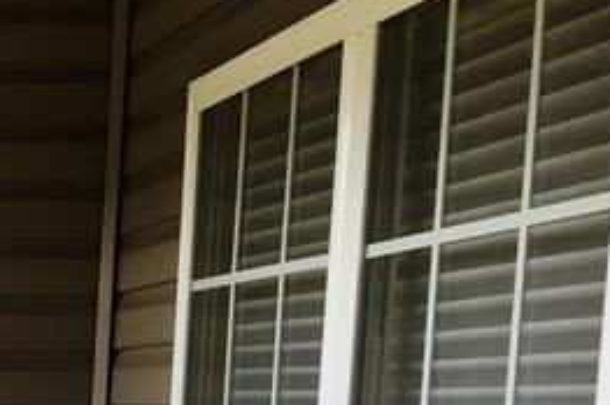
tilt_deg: -10.0
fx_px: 1997
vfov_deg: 10.7
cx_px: -342
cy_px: 766
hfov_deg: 15.8
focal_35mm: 118
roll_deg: +0.8
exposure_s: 1/129
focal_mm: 4.15
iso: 25
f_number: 2.2
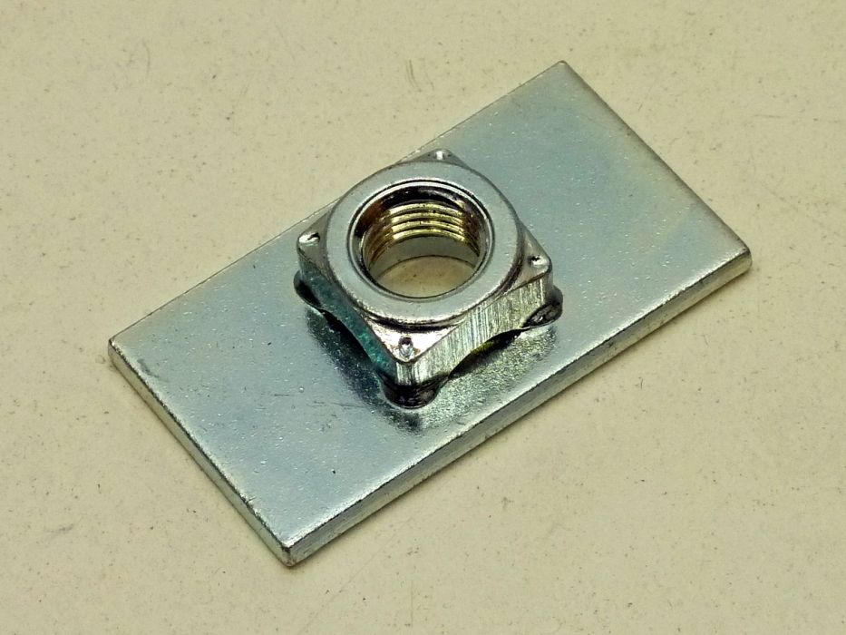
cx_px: 423
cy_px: 318
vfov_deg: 20.4
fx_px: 1760
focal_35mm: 72
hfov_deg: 27.0
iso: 250
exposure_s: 1/40
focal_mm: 11.9
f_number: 4.1
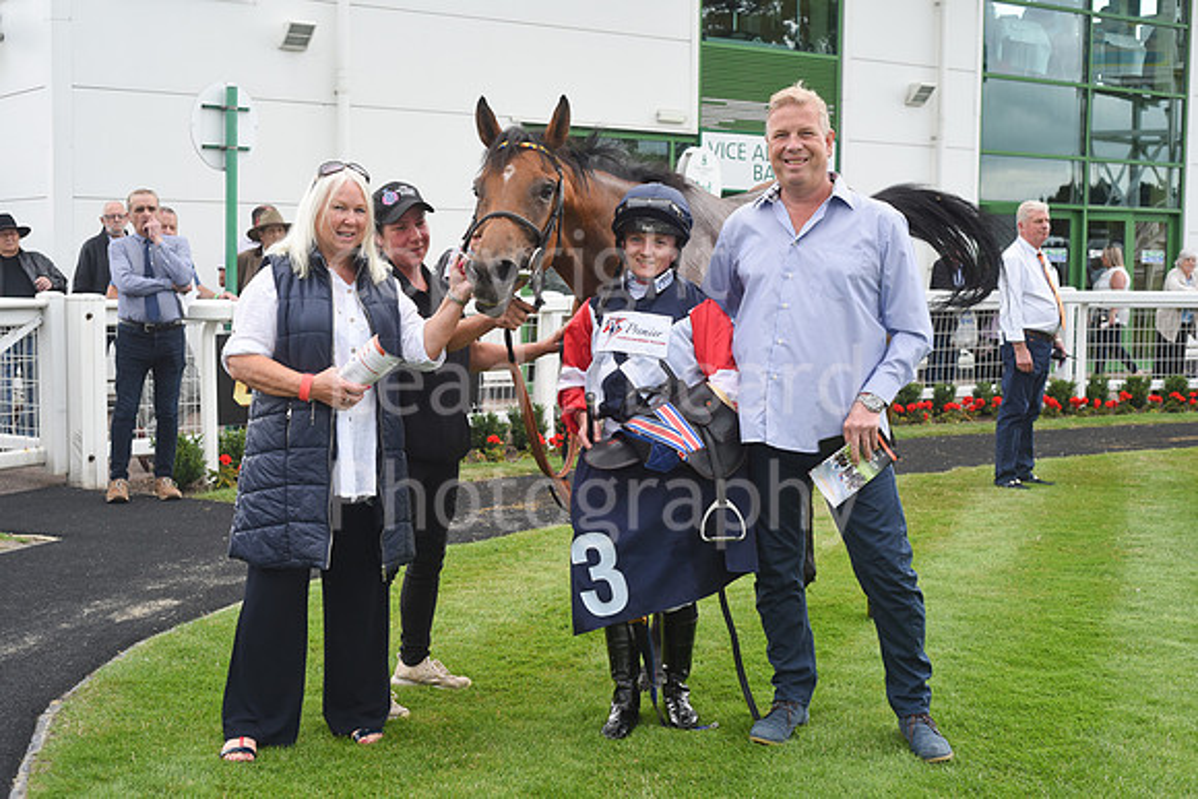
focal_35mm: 50
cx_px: 599
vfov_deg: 27.0
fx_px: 1664
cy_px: 400
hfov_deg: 39.6
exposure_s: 1/640
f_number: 5.6
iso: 800
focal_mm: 50
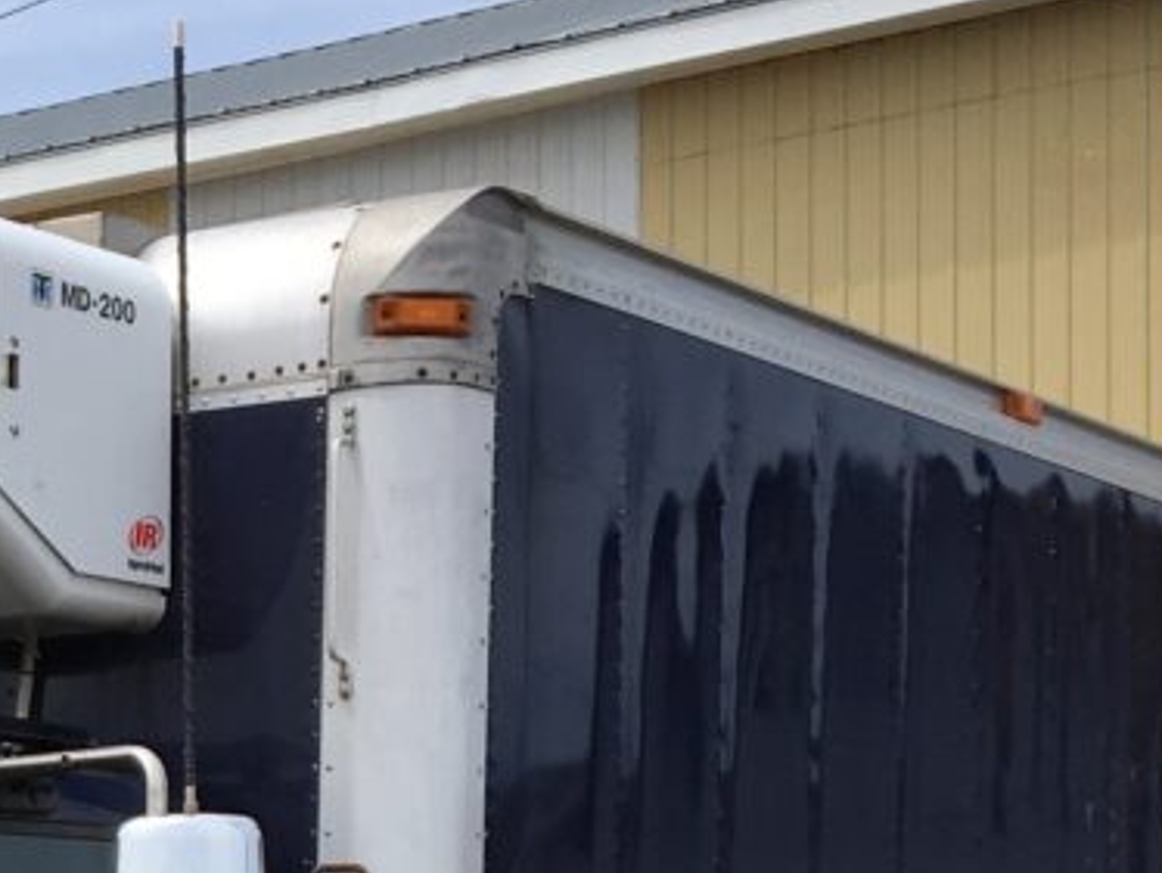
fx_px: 3997
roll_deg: -0.2
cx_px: -559
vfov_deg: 12.0
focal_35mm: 119
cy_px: 1205
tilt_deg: -0.4
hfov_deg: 15.3
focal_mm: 4.15
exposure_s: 1/1972
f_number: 2.2
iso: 25
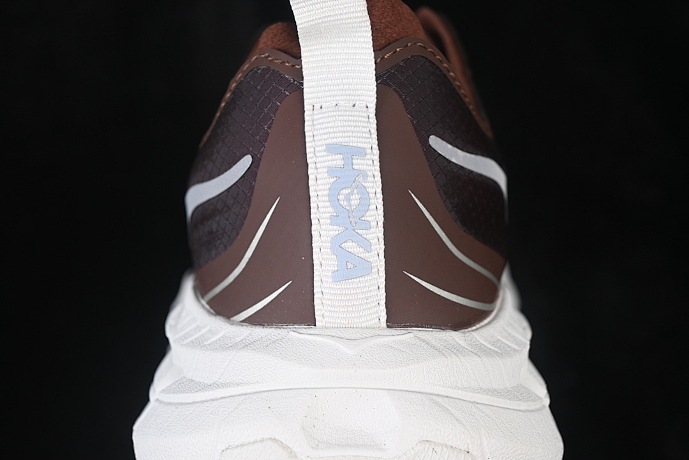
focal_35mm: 75
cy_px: 230
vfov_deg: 18.2
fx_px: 1435
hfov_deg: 27.0
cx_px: 344
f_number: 6.3
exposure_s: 1/60
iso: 160
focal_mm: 50
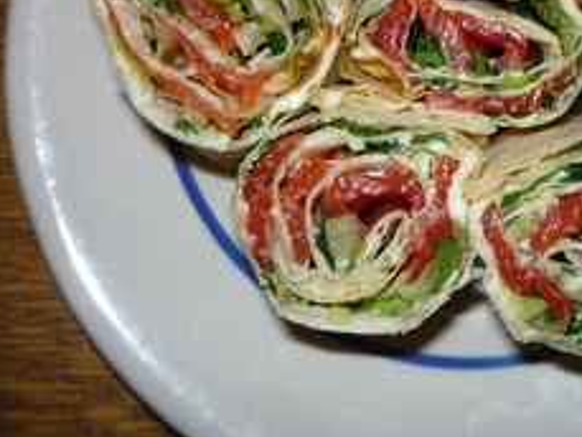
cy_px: 38
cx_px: 465
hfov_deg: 30.0
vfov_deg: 22.7
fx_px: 1060
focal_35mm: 63
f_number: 4
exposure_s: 1/30
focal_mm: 5.2
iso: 100
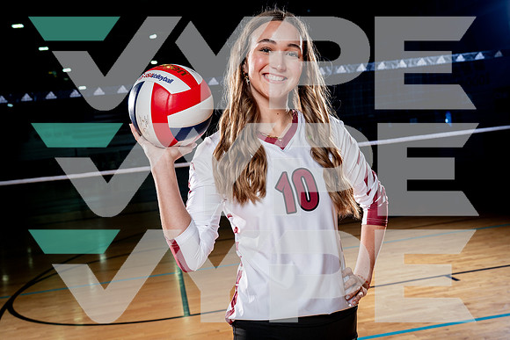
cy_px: 170
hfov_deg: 49.3
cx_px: 255
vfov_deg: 34.1
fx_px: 556
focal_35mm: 39
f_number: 5.6
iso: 250
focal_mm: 36
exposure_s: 1/250
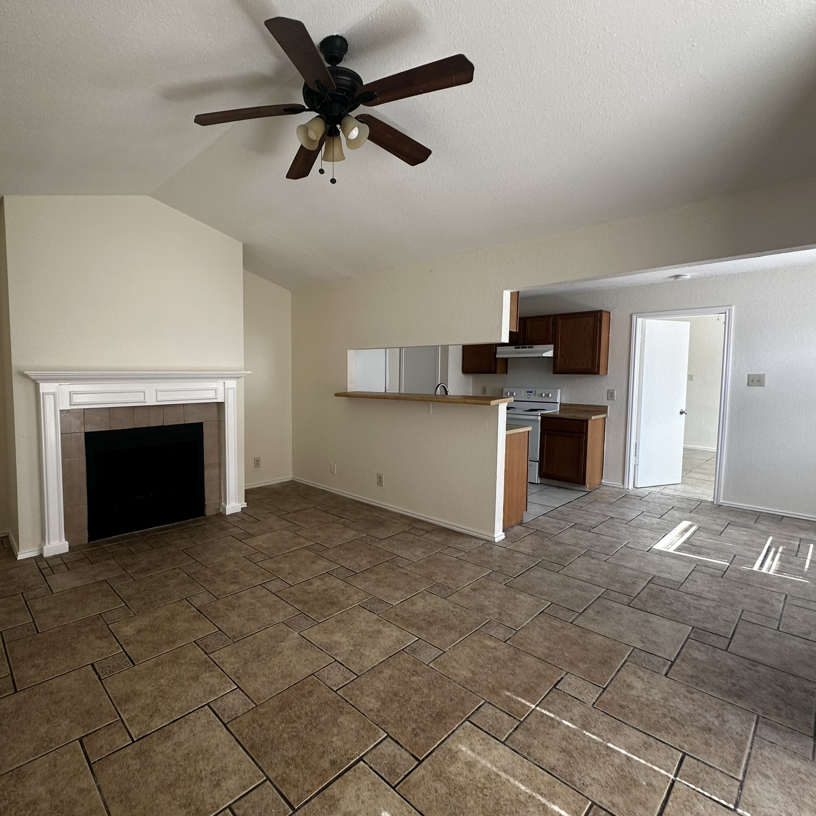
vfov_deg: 84.0
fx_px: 453
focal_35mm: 17
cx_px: 316
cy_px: 403
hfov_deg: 82.7
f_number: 2.2
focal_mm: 2.22
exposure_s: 1/99
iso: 64
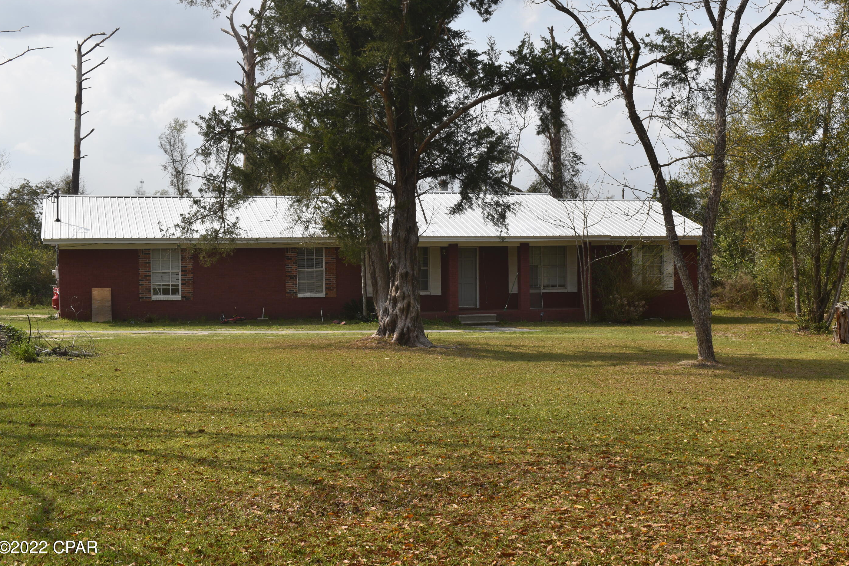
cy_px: 272
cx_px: 450
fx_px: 1097
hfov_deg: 42.3
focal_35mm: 47
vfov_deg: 28.9
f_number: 9
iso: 100
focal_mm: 29
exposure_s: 1/320
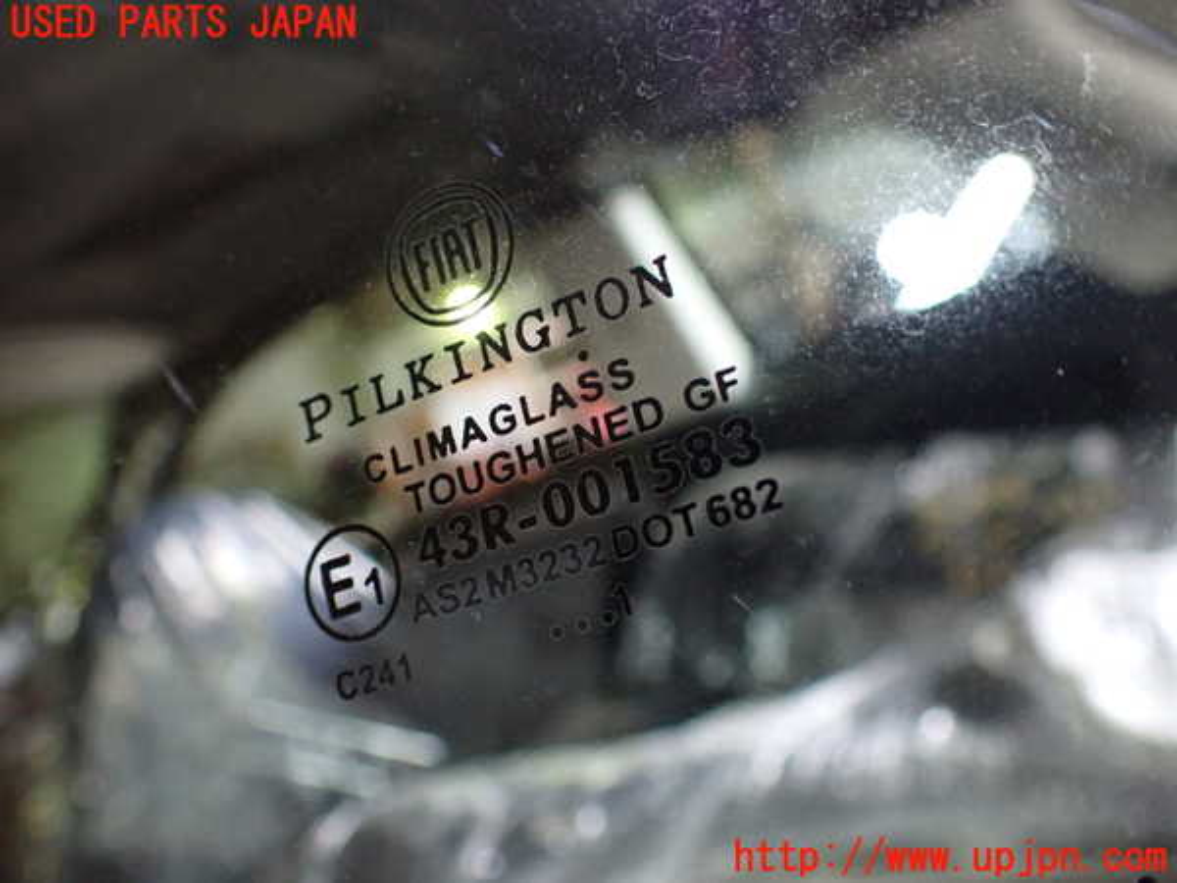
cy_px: 442
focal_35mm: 30
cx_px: 588
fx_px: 1020
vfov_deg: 46.8
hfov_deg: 60.0
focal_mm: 5.4
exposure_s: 1/100
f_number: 2.3
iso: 800
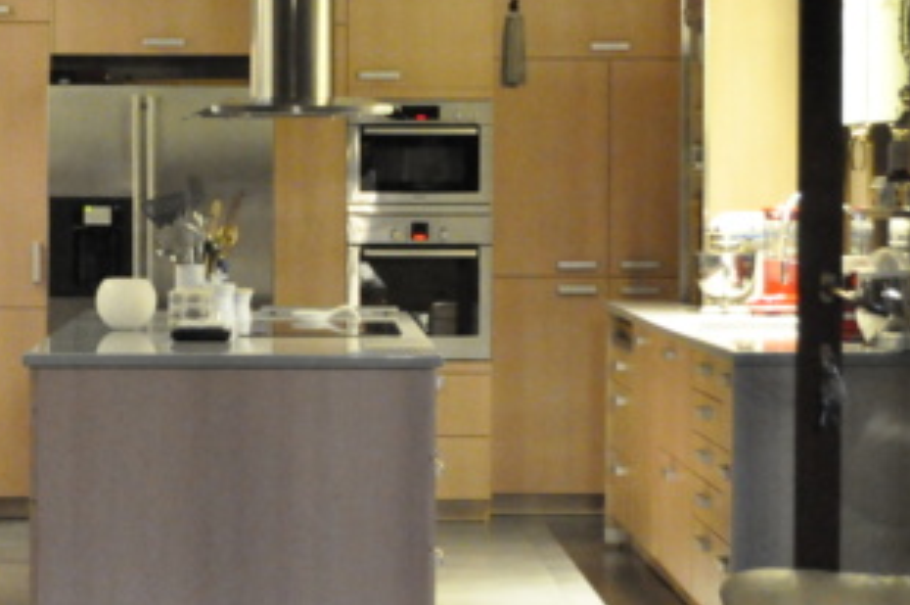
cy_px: 219
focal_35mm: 109
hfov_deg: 18.7
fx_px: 2752
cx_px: 239
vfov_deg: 12.5
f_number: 4.8
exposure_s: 1/20
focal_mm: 32
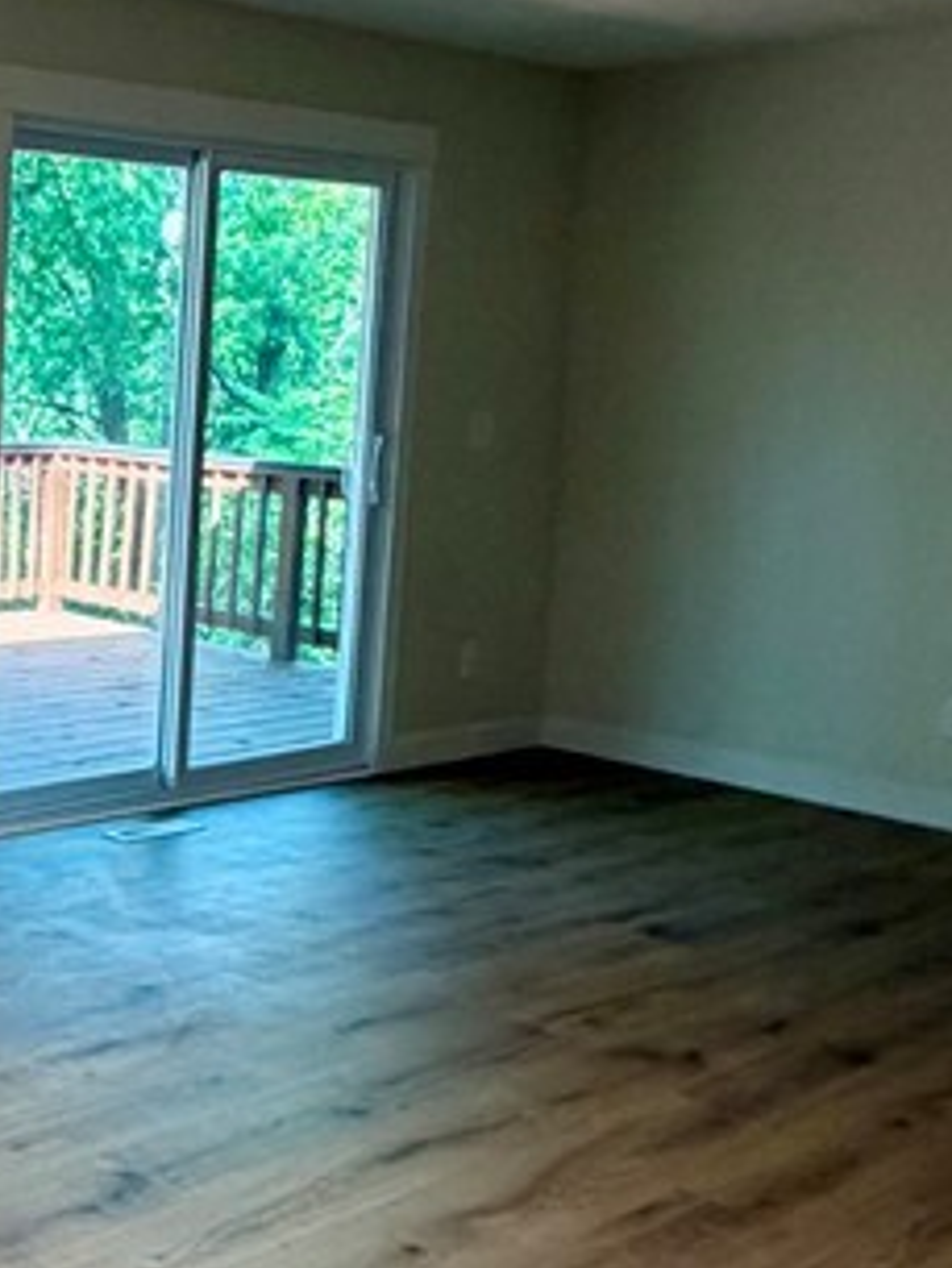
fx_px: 1722
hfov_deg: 25.4
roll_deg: -1.7
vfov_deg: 40.3
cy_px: 545
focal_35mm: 47
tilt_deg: -7.3
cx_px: -370
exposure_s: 1/120
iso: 250
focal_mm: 2.22
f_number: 2.2
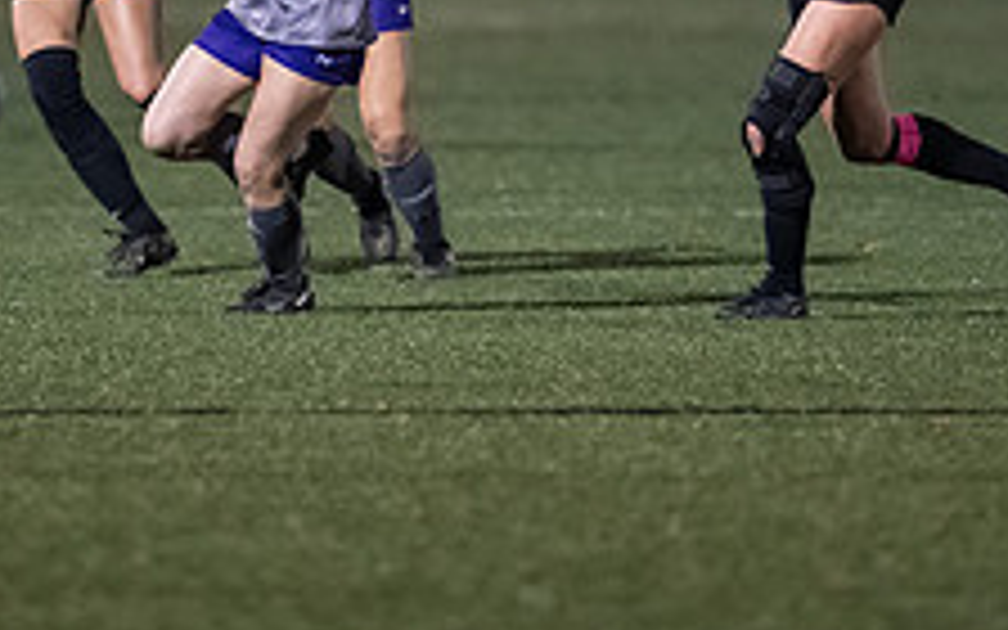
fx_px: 21730
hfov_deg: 2.7
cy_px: -164
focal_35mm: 791
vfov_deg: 1.7
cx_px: 346
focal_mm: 300
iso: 8000
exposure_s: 1/1000
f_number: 2.8
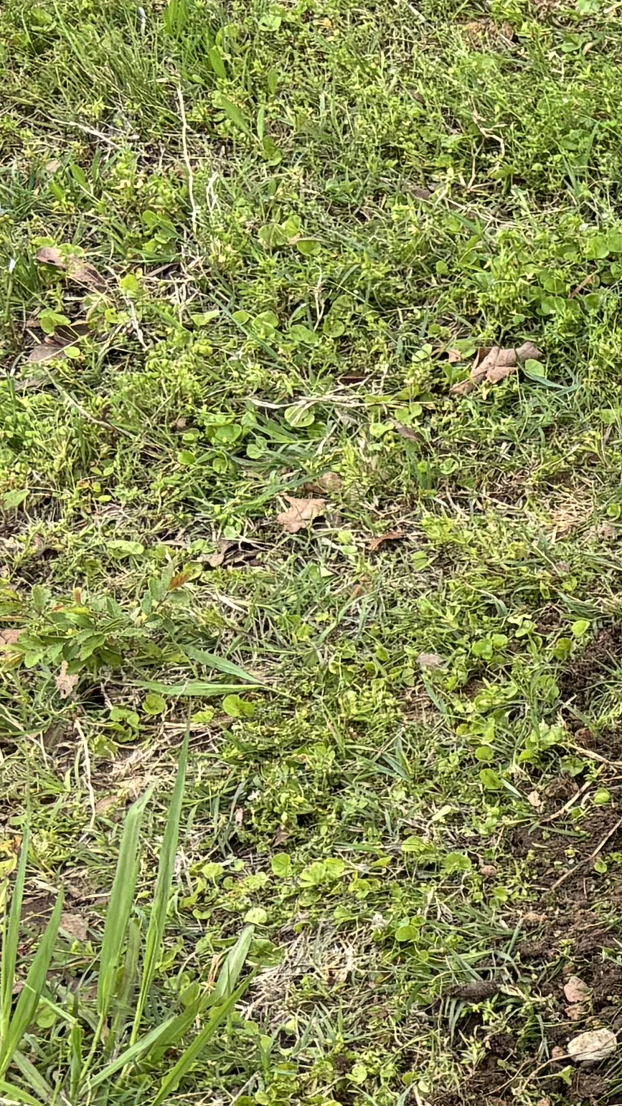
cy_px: 761
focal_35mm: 105
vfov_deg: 20.3
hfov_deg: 9.8
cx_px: 1611
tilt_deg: -44.6
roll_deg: +0.1
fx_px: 3078
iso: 50
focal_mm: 5.96
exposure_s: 1/865
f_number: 1.6
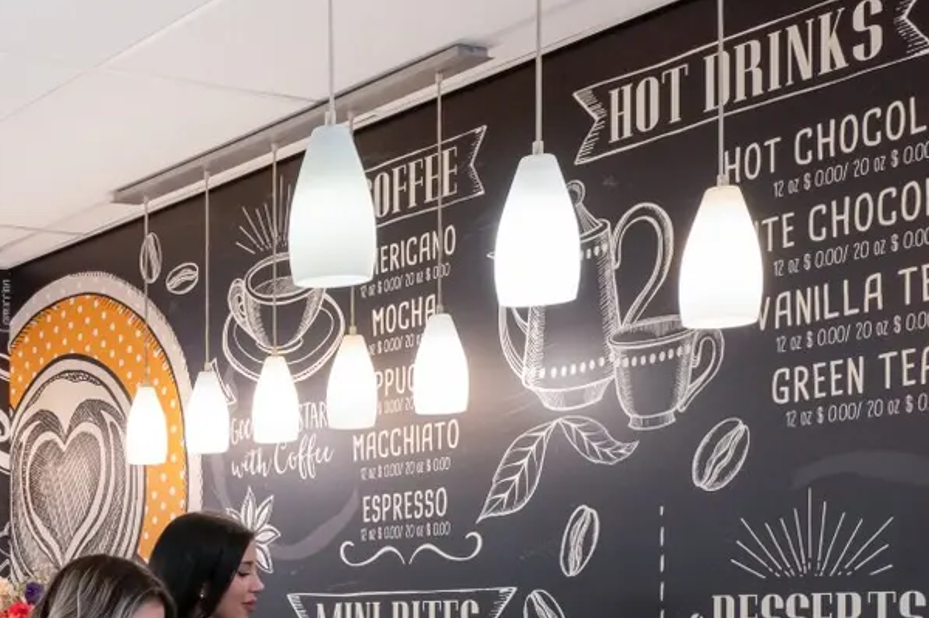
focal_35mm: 64
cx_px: -172
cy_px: 645
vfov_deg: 20.4
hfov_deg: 27.8
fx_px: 1650
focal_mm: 24
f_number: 8
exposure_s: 1/60
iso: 2000
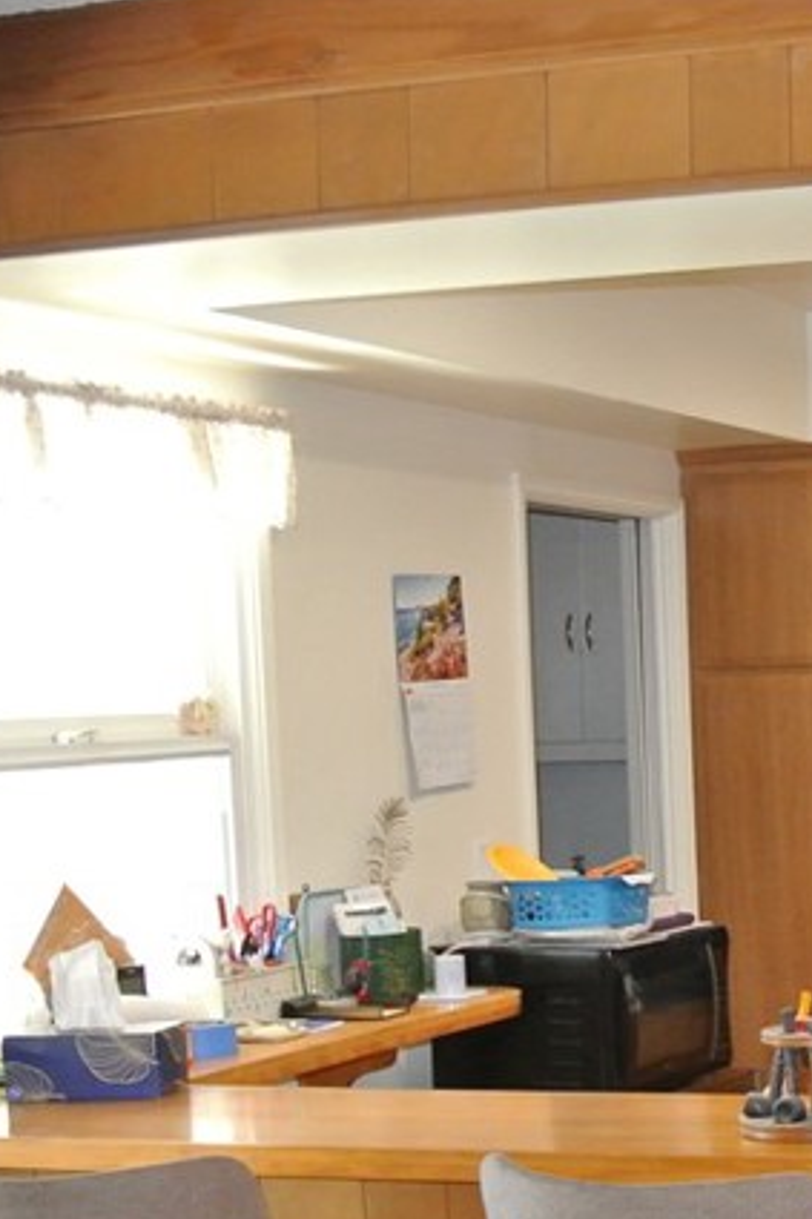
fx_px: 2370
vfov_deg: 28.3
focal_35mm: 70
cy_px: 951
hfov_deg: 17.7
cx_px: 1174
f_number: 3.5
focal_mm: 11
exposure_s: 1/60
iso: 800
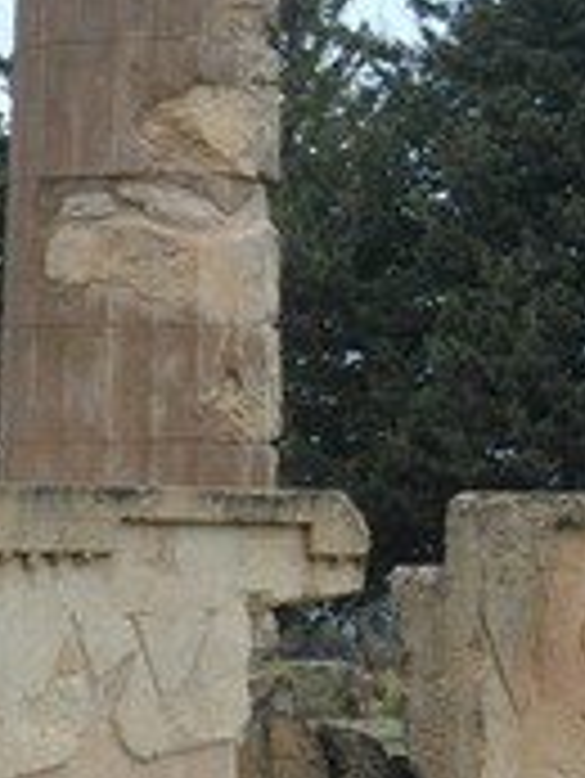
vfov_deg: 9.6
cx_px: -180
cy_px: 607
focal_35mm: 205
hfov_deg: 7.2
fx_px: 4614
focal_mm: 56
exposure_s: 1/125
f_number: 5.6
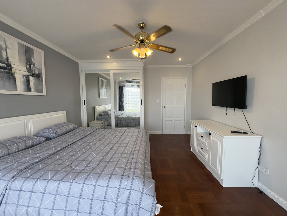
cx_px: 144
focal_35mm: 14
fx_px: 116
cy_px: 108
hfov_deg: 102.1
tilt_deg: -3.5
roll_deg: +0.1
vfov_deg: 85.7
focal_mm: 2.22
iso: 100
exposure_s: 1/99
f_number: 2.2
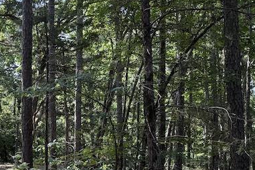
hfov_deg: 26.1
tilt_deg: +3.7
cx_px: -75
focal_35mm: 66
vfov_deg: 20.4
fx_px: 467
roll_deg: +0.1
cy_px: 139
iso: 100
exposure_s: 1/339
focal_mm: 6.76
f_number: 1.78
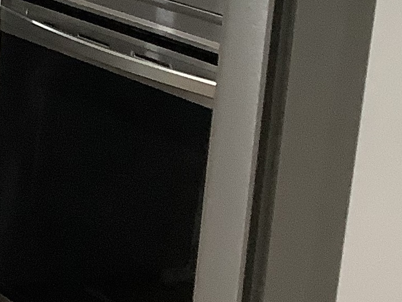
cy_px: -33
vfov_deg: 11.1
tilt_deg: -12.8
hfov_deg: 12.9
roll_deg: -3.1
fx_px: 1533
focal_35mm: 132
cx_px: -423
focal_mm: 3.3
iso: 125
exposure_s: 1/60
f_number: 2.4
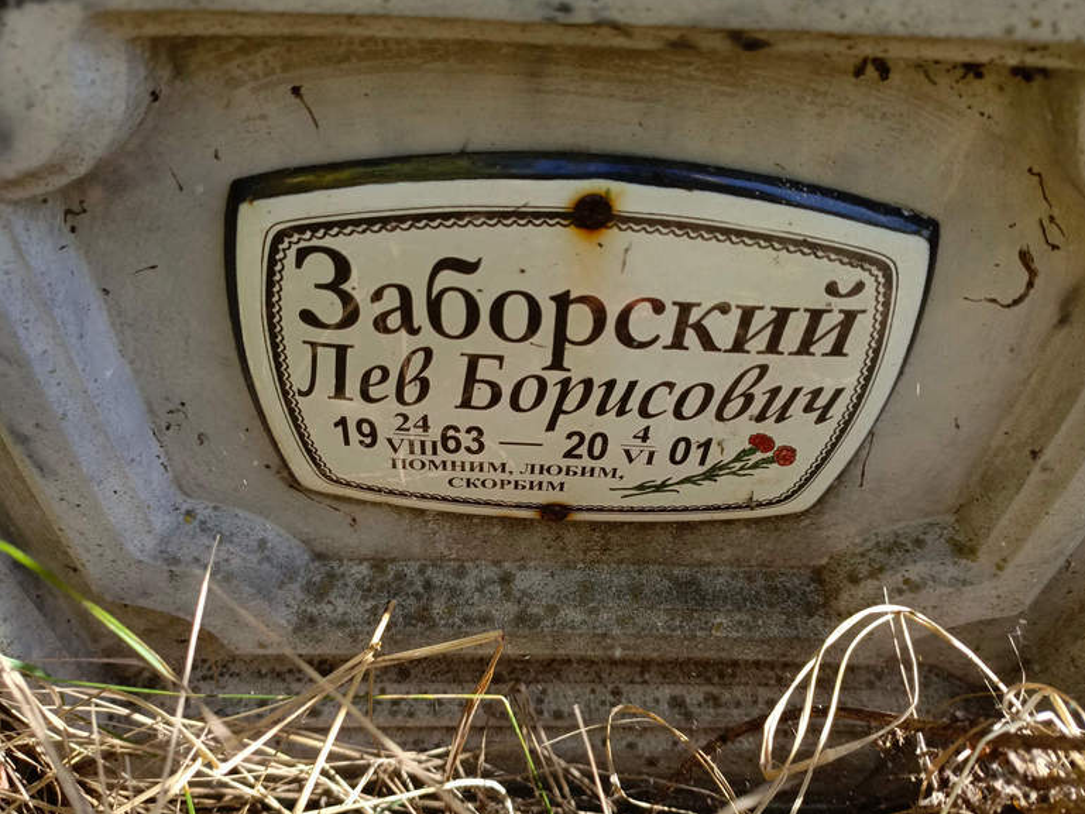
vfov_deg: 53.1
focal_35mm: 26
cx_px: 542
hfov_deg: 67.3
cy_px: 406
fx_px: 815
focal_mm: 4.76
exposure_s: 1/191
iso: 110
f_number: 1.69
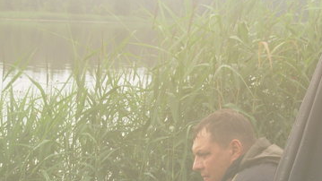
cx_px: 172
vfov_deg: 8.5
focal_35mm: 141
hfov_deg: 15.2
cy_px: 207
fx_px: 1204
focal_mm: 9.5
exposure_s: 1/108
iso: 50
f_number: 3.3
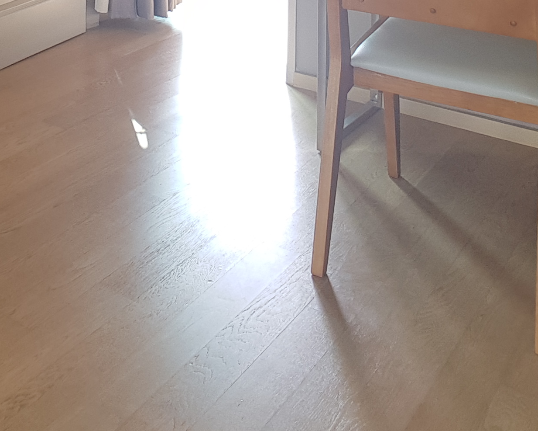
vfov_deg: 16.8
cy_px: -214
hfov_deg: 22.6
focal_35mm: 83
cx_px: 75
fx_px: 1321
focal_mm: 4.3
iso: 40
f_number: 1.7
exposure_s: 1/100
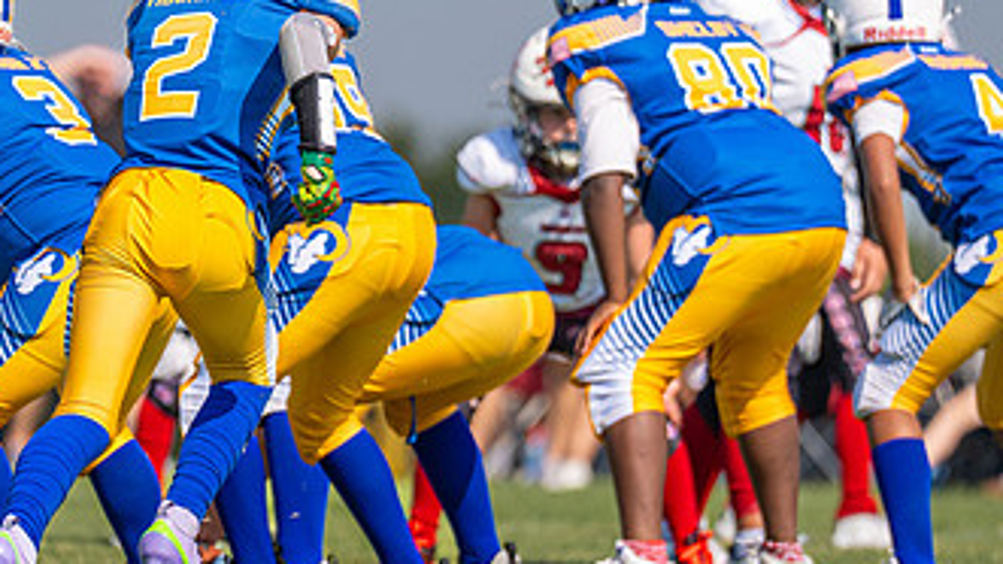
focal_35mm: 575
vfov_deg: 2.1
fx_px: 15289
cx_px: 179
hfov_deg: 3.8
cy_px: 143
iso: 160
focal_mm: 200
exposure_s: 1/4000
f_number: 2.8
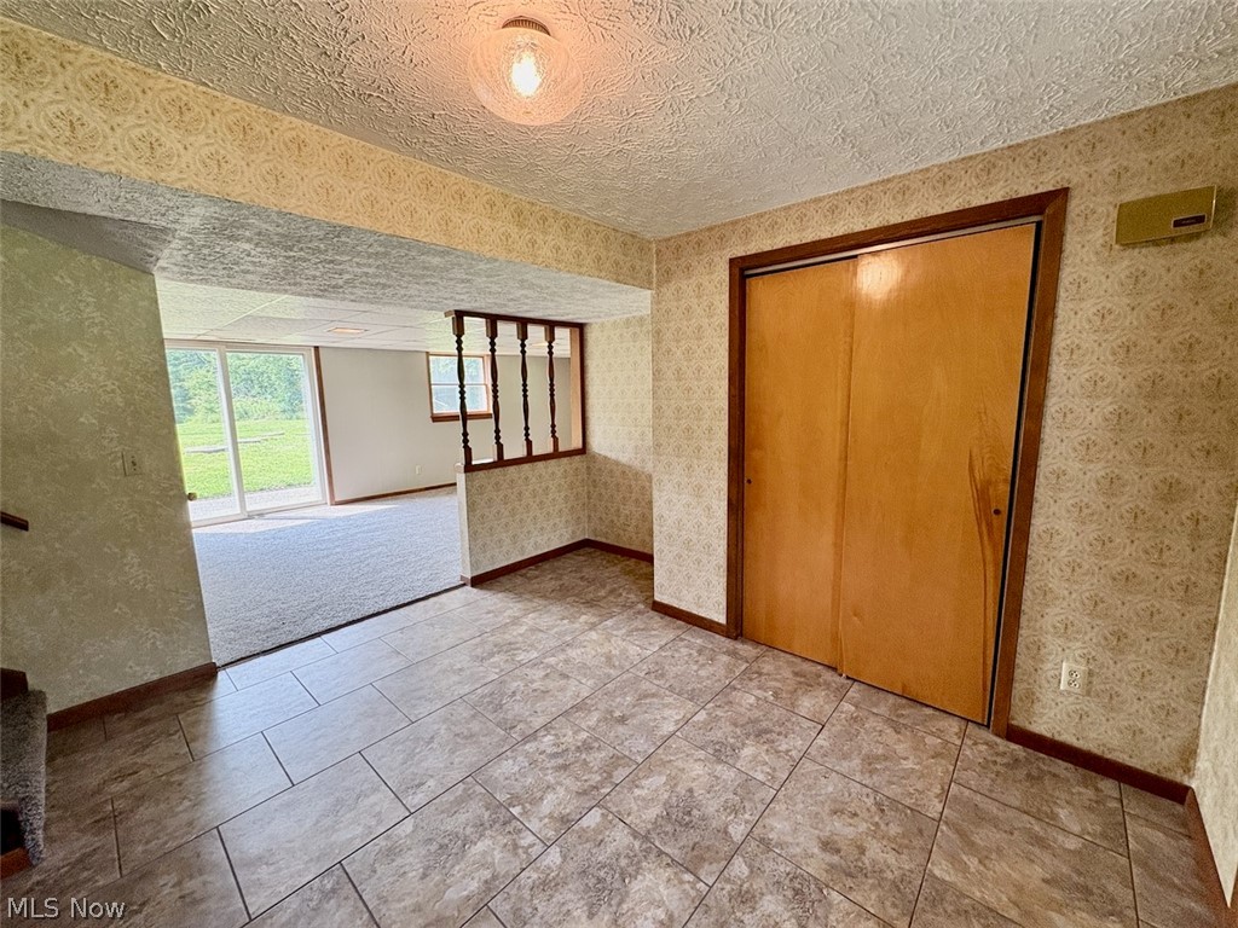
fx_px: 501
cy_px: 464
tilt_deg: -8.0
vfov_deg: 85.7
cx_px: 619
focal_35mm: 14
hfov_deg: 102.1
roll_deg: +1.5
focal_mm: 2.22
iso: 320
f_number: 2.2
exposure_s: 1/120
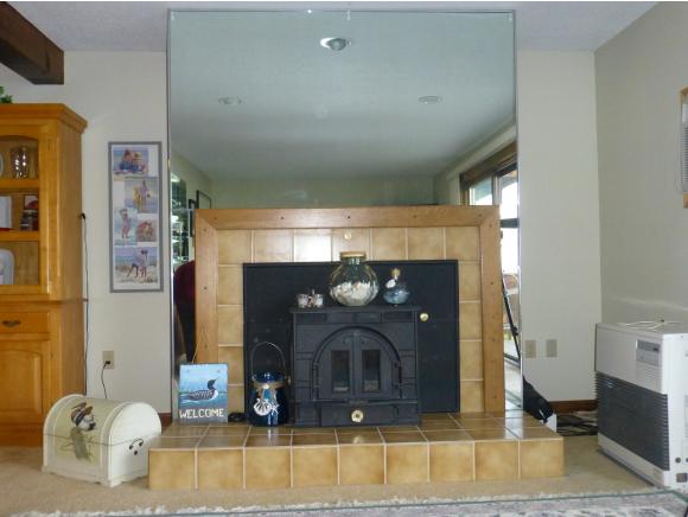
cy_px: 258
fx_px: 676
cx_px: 344
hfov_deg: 53.9
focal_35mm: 34
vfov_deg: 41.8
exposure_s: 1/60
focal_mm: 6.1
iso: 800
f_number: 3.7
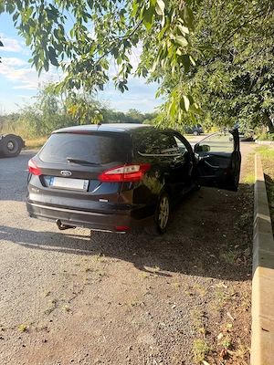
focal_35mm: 24
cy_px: 182
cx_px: 137
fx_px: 253
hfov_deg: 56.8
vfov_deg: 71.6
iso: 100
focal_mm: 6.76
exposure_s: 1/1437
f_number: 1.78
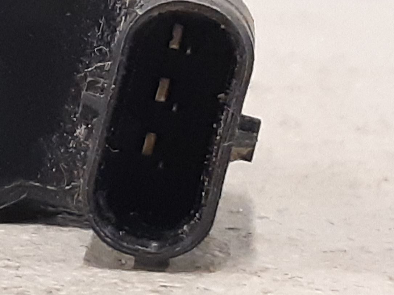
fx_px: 558
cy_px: 136
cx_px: 82
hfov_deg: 37.6
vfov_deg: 29.7
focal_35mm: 49
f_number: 1.7
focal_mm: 3.93
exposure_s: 1/50
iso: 320
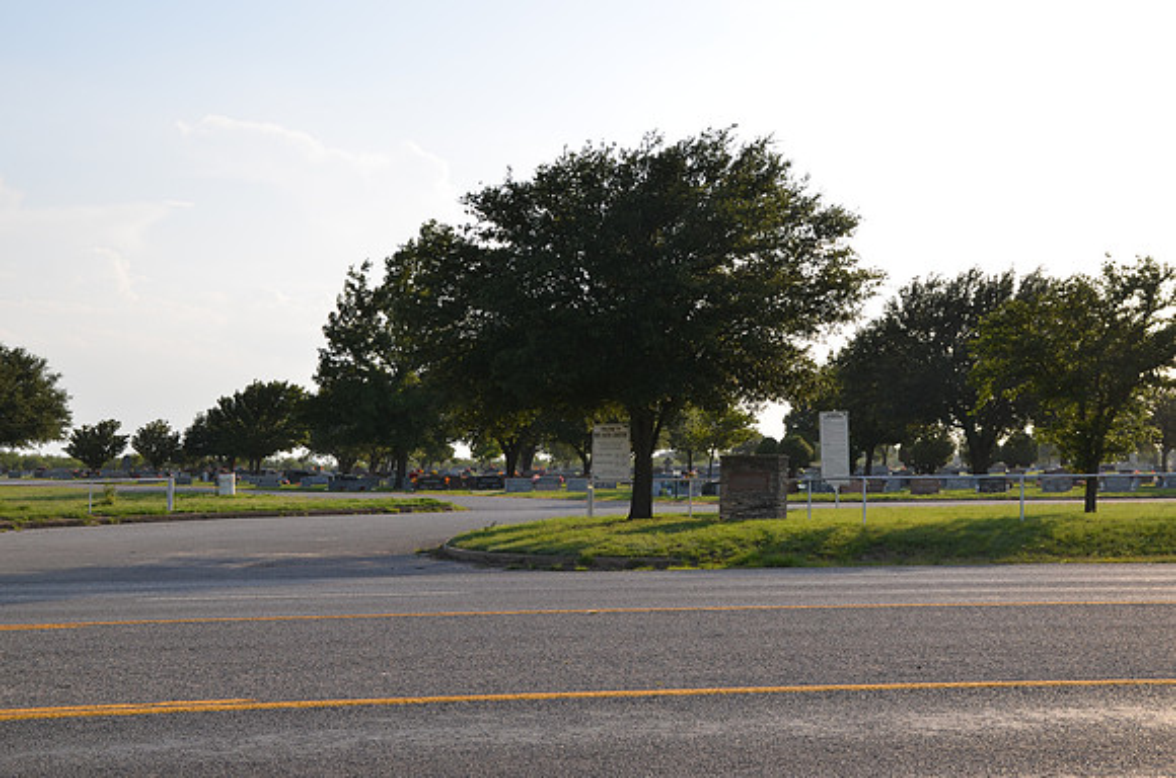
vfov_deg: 25.6
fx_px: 1711
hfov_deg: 37.9
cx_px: 588
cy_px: 389
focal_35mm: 52
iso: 100
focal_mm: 35
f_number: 8
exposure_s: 1/250
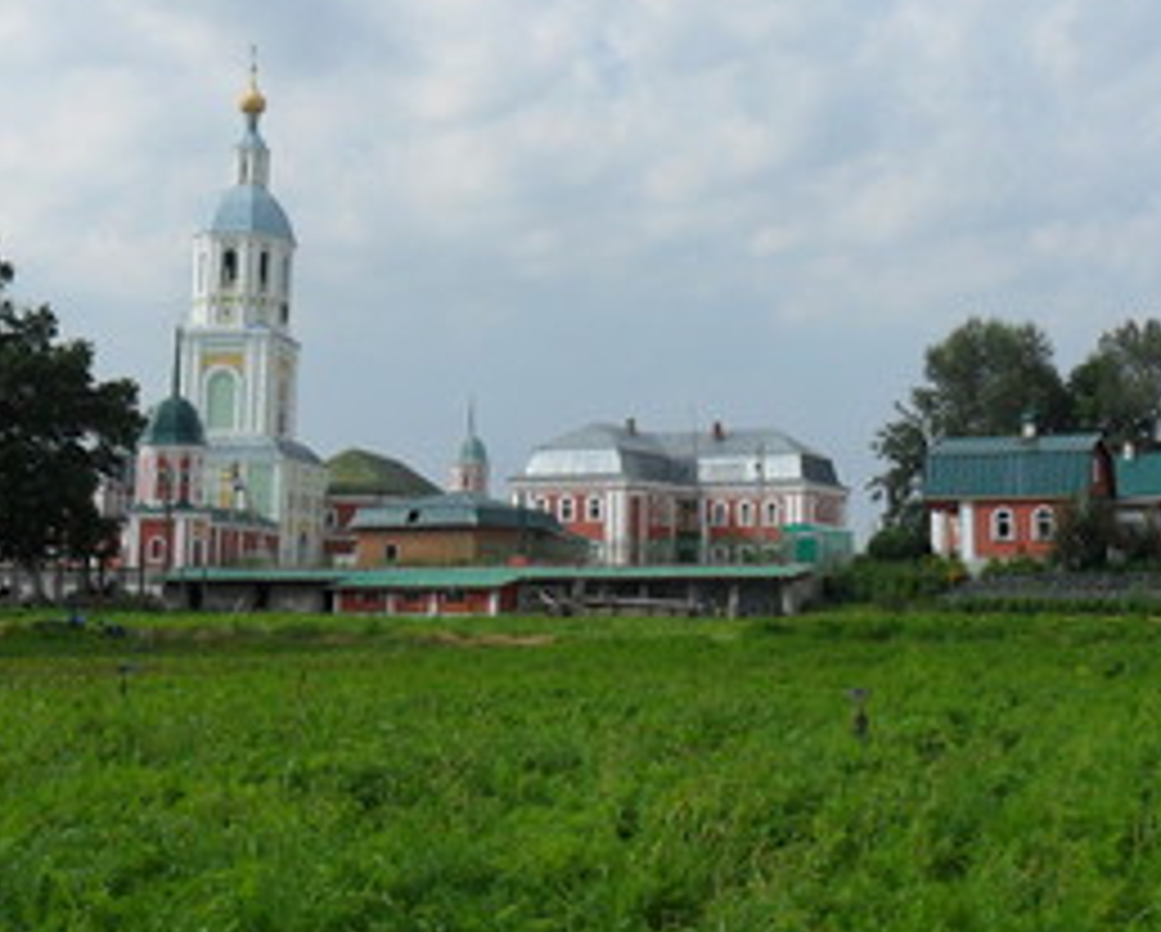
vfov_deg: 29.5
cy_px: 308
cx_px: 742
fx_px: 1754
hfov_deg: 36.4
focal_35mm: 51
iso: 100
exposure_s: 1/250
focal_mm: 4.9
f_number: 8.9
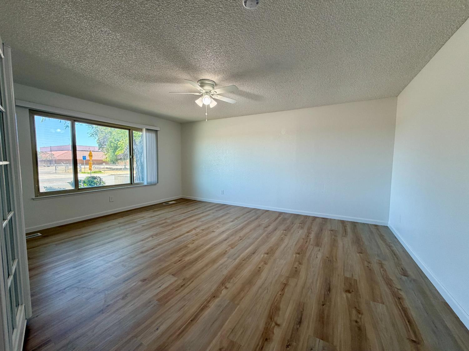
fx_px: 190
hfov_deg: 102.1
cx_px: 234
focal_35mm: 14
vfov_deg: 85.7
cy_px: 176
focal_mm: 2.22
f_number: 2.2
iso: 125
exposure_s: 1/120
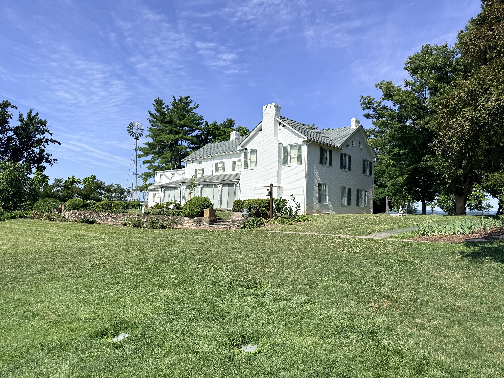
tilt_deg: +3.4
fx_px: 349
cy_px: 189
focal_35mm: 24
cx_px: 252
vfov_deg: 56.8
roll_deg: -1.9
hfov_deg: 71.6
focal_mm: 6.76
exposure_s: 1/5319
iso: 80
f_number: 1.78
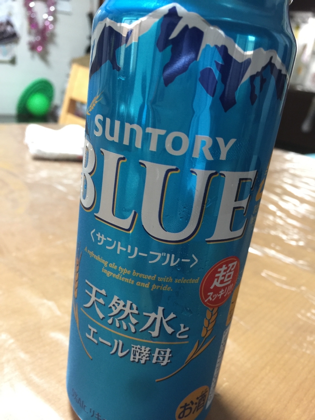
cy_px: 210
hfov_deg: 48.2
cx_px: 158
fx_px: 352
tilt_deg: -19.0
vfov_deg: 61.7
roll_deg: -9.1
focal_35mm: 29
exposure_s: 1/4
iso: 80
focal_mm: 4.15
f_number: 2.2
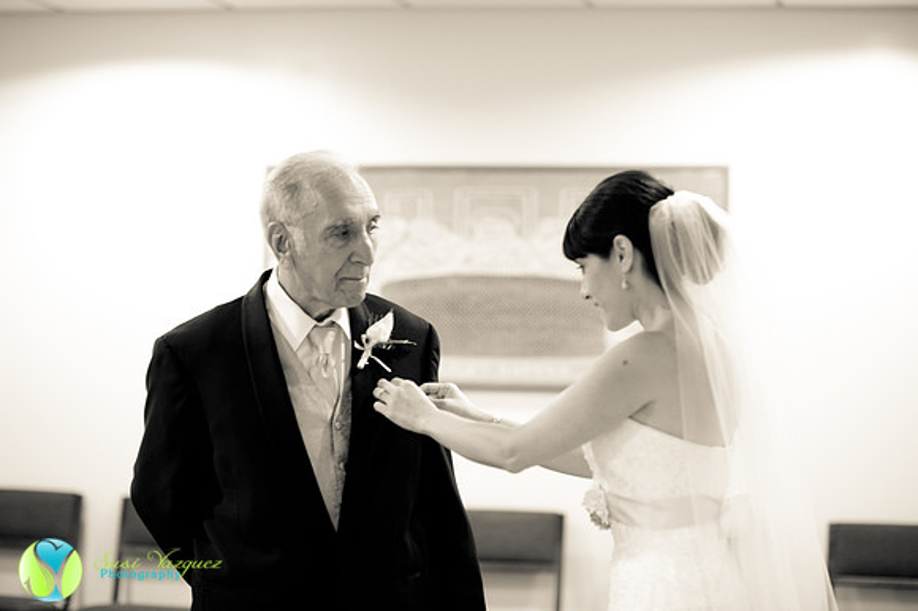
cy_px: 306
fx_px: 2166
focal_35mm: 85
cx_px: 459
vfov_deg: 16.1
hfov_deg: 23.9
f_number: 2
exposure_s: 1/50
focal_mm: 85
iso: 320
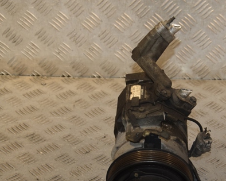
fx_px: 642
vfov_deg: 16.0
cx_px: 162
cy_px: 111
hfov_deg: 19.9
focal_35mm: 96
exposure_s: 1/200
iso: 800
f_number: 6.3
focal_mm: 42
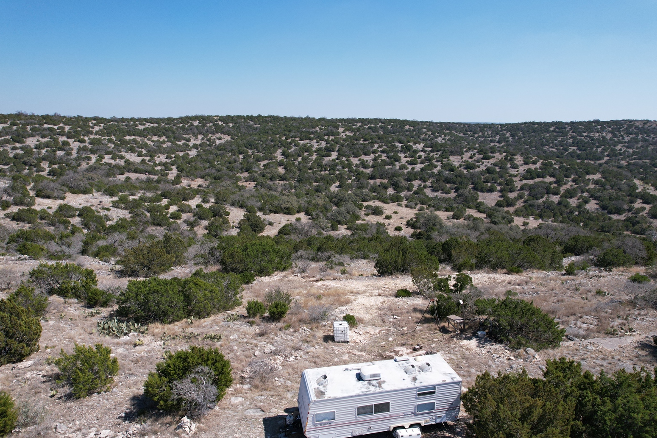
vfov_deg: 55.1
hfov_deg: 76.1
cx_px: 328
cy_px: 224
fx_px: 420
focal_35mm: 23
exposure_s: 1/2000
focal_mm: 8.38
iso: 130
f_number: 2.8
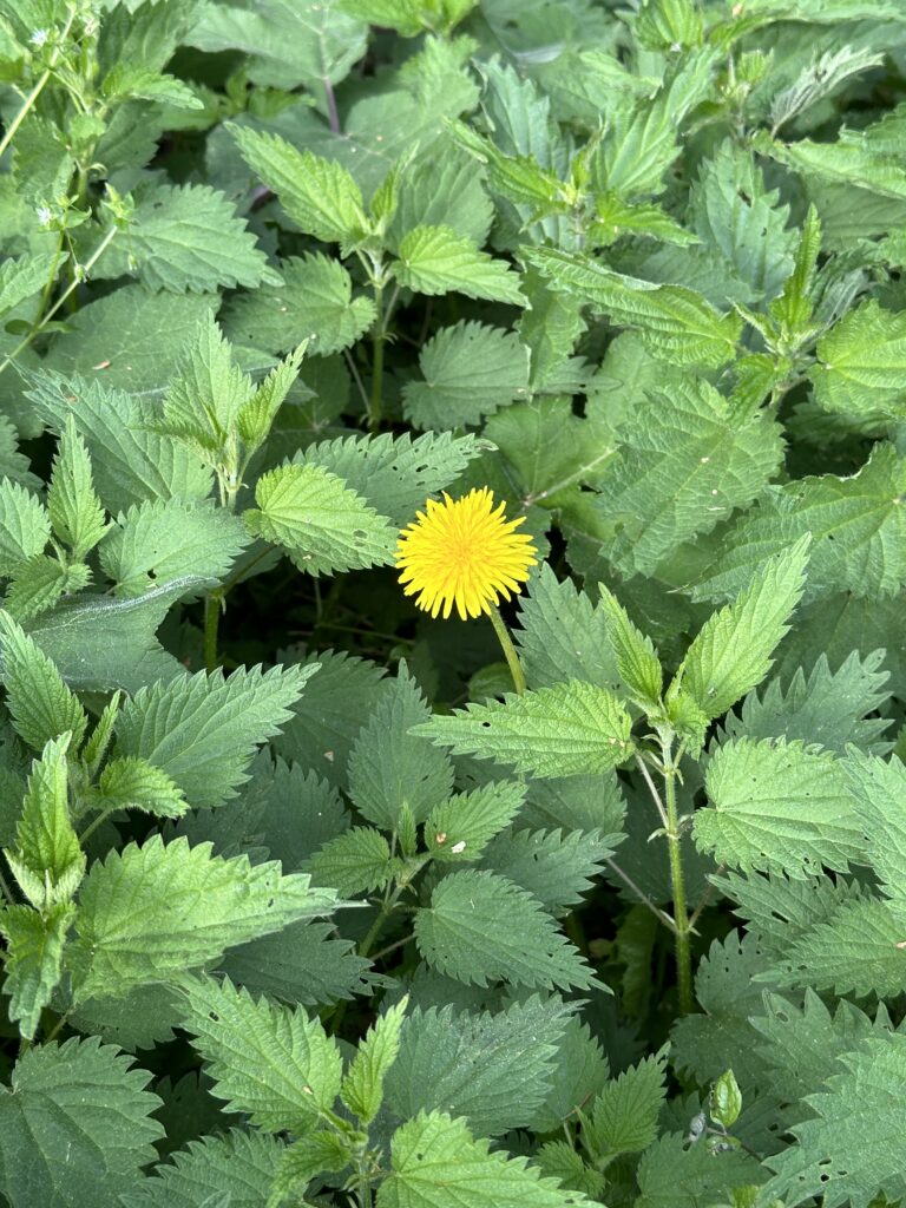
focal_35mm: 48
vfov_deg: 39.7
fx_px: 1675
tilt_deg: -49.0
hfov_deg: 30.3
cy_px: 604
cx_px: 453
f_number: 1.78
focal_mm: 6.86
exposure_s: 1/501
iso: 64
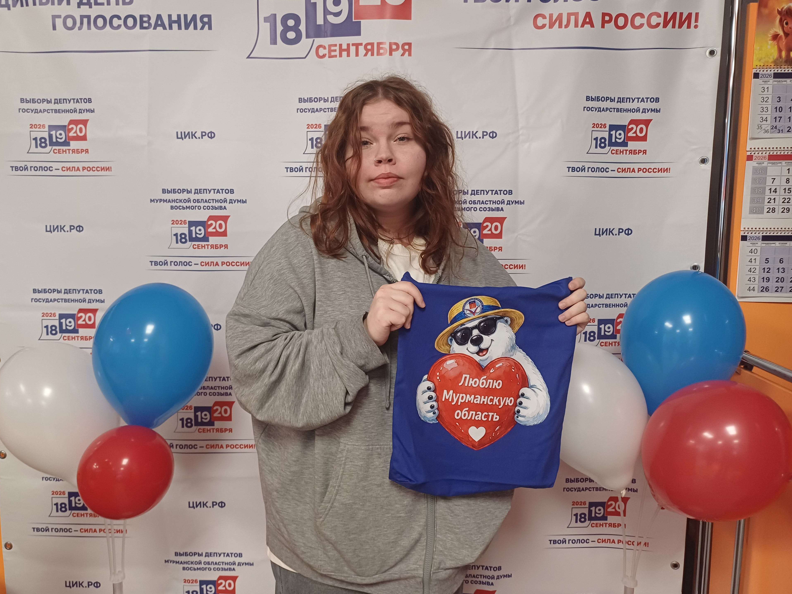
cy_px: 290
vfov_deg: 53.1
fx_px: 595
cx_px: 383
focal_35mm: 26
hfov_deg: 67.3
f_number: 1.8
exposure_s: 1/50
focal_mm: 4.65
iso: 250
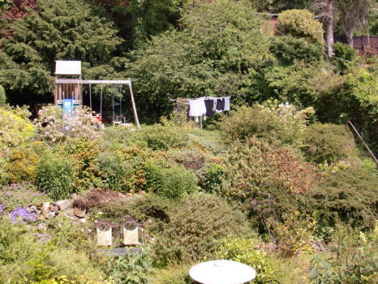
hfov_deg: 42.1
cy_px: 123
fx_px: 492
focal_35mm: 45
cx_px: 185
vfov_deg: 32.2
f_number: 2.8
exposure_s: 1/400
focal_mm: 6.3
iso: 64
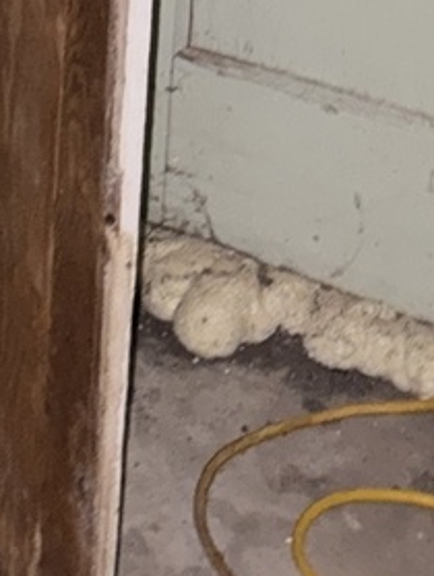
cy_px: -725
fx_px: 2235
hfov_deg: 9.8
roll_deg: +1.6
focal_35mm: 134
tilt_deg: -15.1
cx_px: -601
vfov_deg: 12.2
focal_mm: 5.96
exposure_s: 1/4
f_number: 1.6
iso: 125
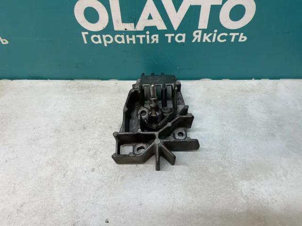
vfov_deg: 53.1
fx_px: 227
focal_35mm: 26
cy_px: 113
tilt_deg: -52.6
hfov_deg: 67.3
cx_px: 151
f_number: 1.6
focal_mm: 4.2
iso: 64
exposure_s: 1/100
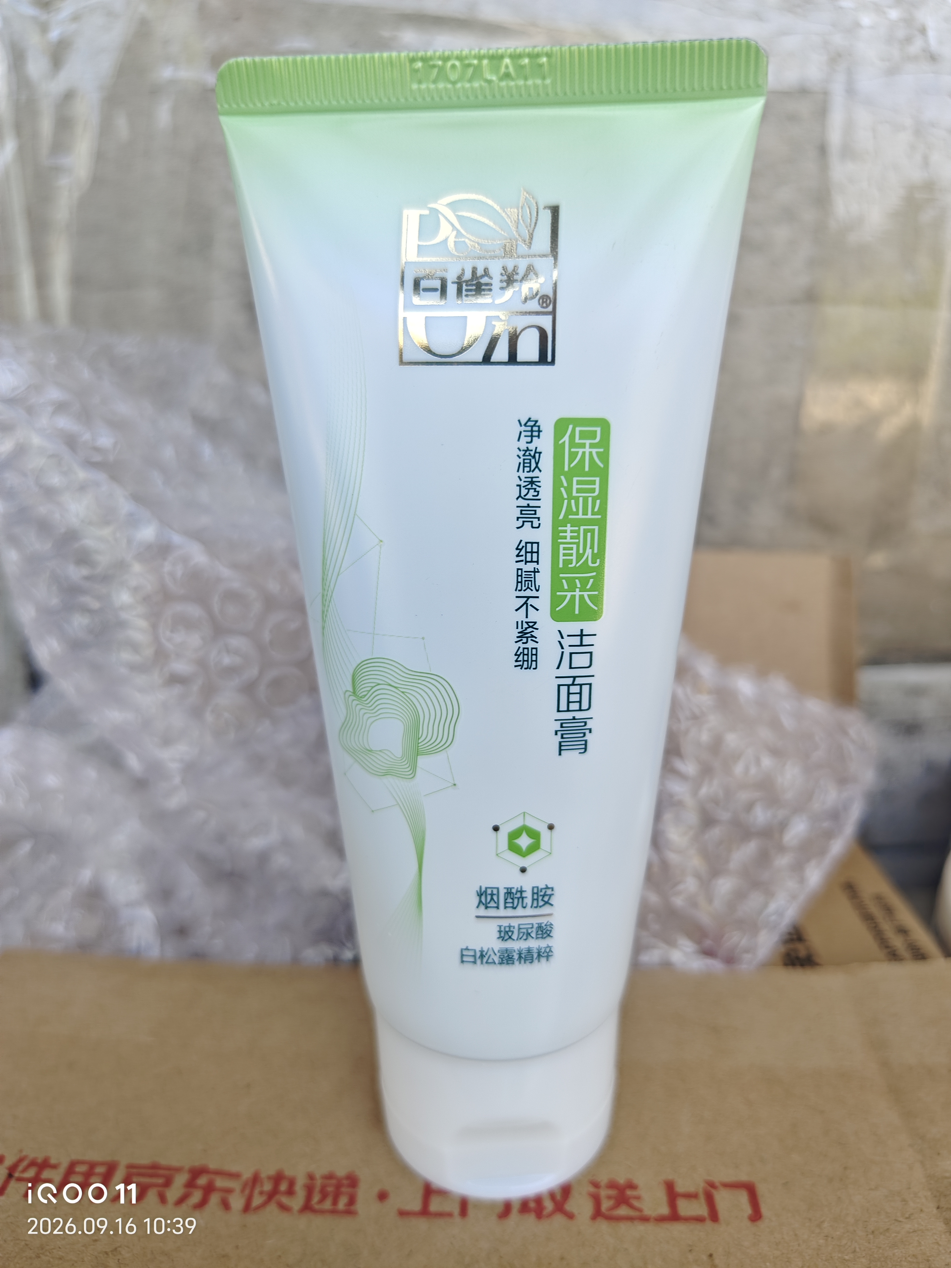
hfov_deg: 58.9
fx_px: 843
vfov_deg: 73.9
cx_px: 476
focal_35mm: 23
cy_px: 634
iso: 50
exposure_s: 1/103
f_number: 1.88
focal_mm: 5.56
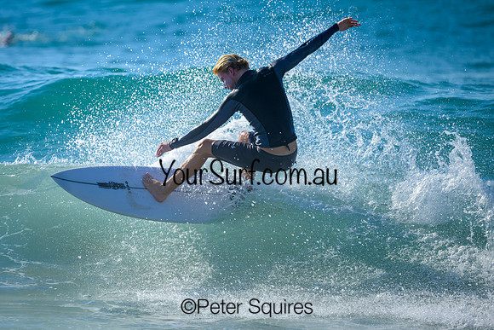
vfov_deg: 1.5
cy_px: 143
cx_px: 213
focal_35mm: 909
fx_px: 12471
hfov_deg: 2.3
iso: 280
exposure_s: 1/2500
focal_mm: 800
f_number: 6.3
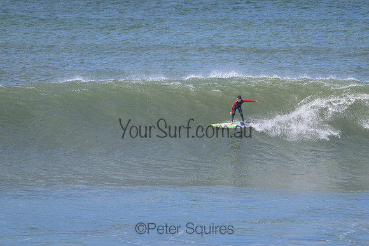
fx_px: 5522
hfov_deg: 3.8
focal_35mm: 539
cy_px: 123
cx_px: 184
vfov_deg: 2.6
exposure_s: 1/2000
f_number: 10
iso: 900
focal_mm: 410
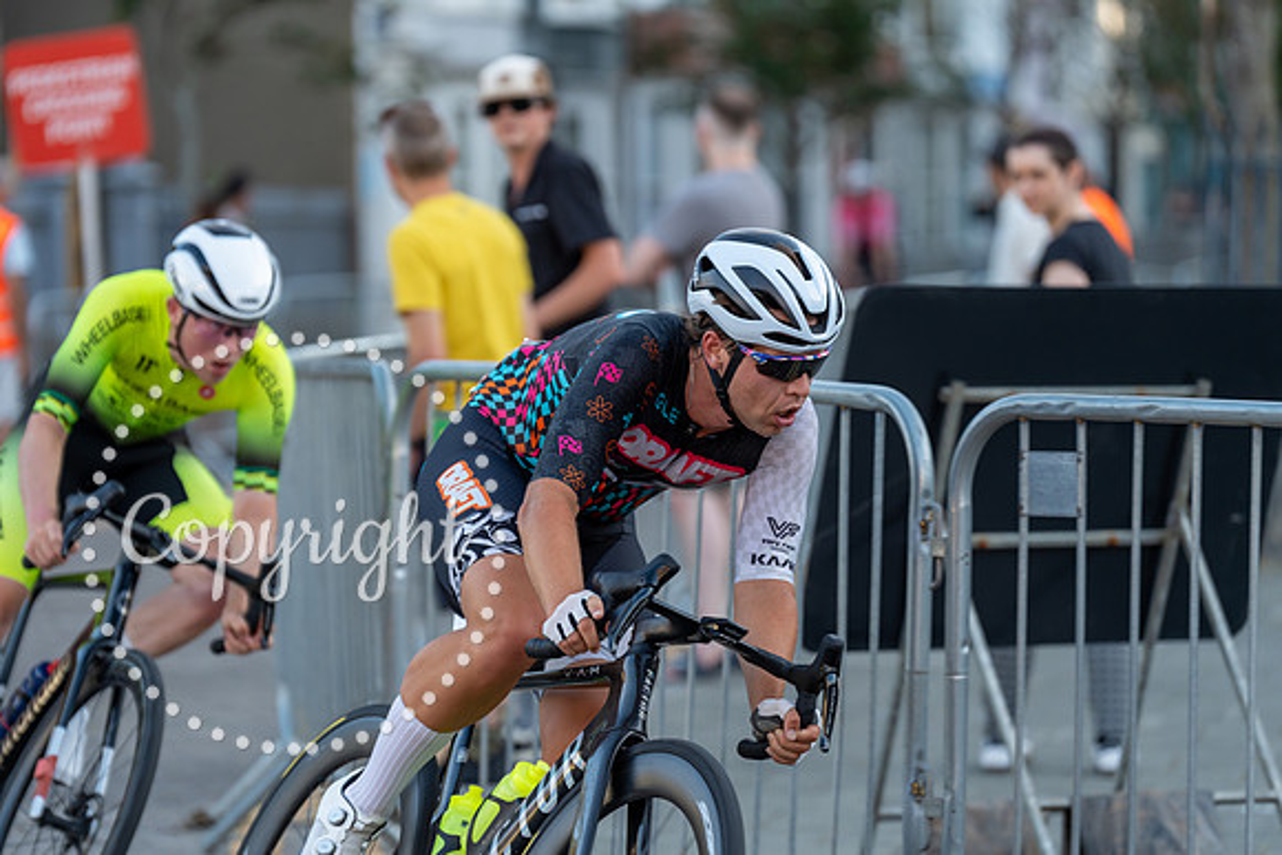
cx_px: 641
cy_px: 428
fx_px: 5841
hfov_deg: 12.5
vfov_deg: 8.4
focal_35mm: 164
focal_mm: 164
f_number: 3.2
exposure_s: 1/800
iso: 500
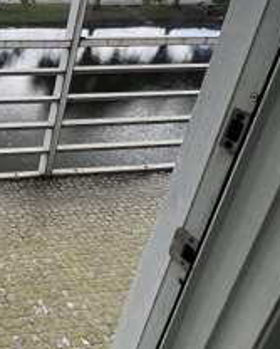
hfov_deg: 28.7
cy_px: 91
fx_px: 403
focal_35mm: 39
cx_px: -112
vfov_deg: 45.3
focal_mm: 1.57
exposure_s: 1/346
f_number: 1.8
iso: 32
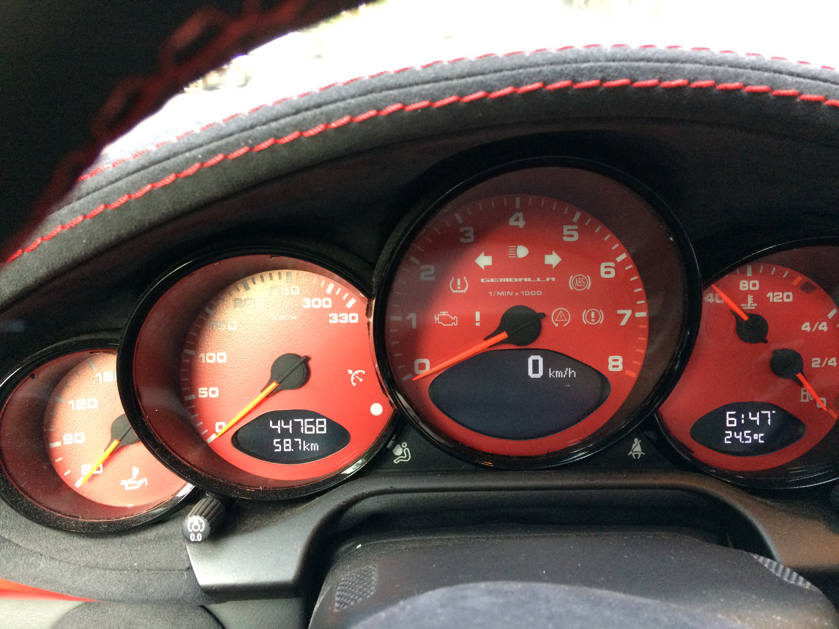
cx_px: 420
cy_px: 314
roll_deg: -2.3
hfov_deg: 61.7
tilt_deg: -17.4
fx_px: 703
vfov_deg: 48.2
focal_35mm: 29
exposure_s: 1/33
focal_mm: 4.15
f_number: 2.2
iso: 320
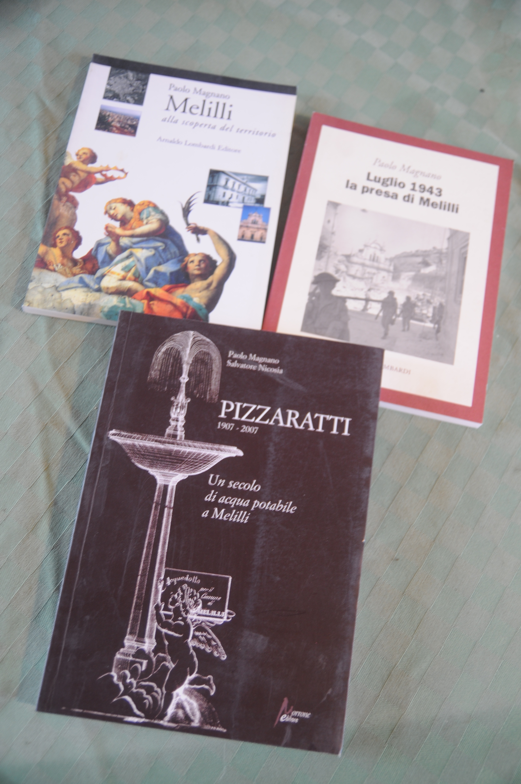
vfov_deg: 57.3
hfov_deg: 39.9
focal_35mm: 33
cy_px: 392
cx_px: 260
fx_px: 718
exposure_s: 1/15
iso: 200
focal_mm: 22
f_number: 2.8
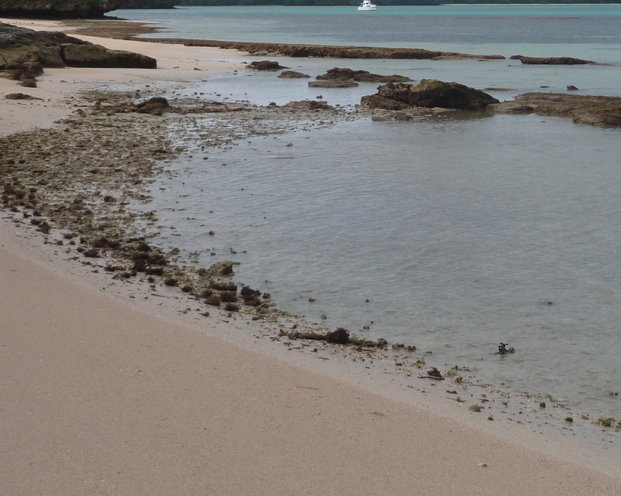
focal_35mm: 105
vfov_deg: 14.6
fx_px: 1929
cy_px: 148
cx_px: 547
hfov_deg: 18.0
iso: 80
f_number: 3.9
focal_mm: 9.1
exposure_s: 1/400
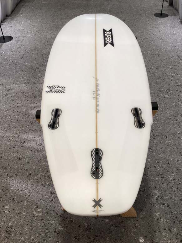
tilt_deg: -42.4
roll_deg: -0.3
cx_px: 94
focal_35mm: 32
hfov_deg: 44.1
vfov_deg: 56.8
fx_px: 224
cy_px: 119
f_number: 2.4
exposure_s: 1/100
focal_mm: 3.3
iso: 80
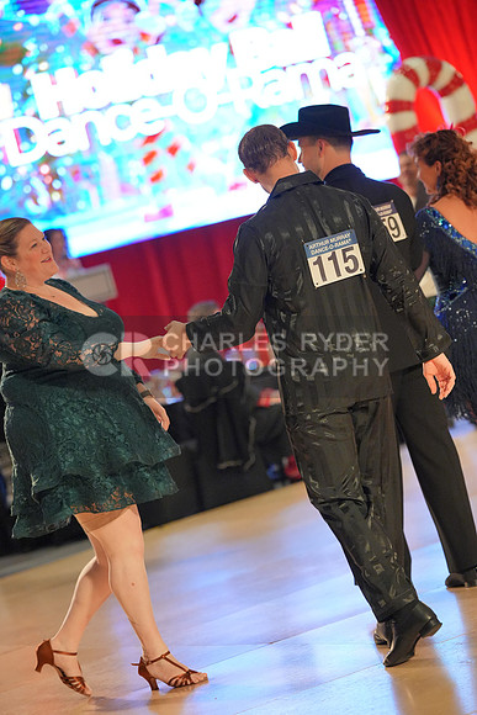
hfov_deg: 10.7
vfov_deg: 16.0
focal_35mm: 128
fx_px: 2542
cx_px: 238
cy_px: 358
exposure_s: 1/400
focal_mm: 128
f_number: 3.2
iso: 4000
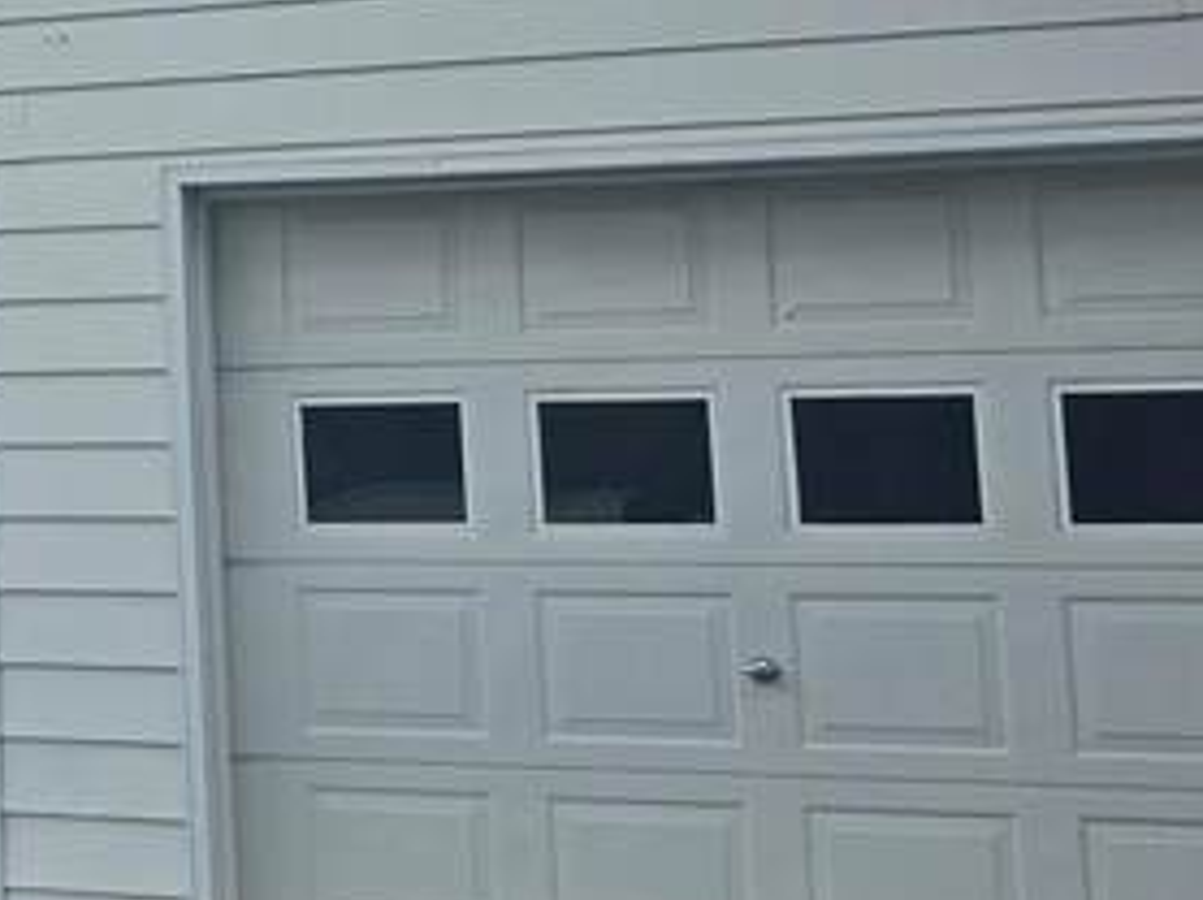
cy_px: -13
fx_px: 3681
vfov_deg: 13.7
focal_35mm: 106
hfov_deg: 15.5
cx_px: -1069
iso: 12
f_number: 1.7
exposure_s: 1/565
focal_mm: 6.3
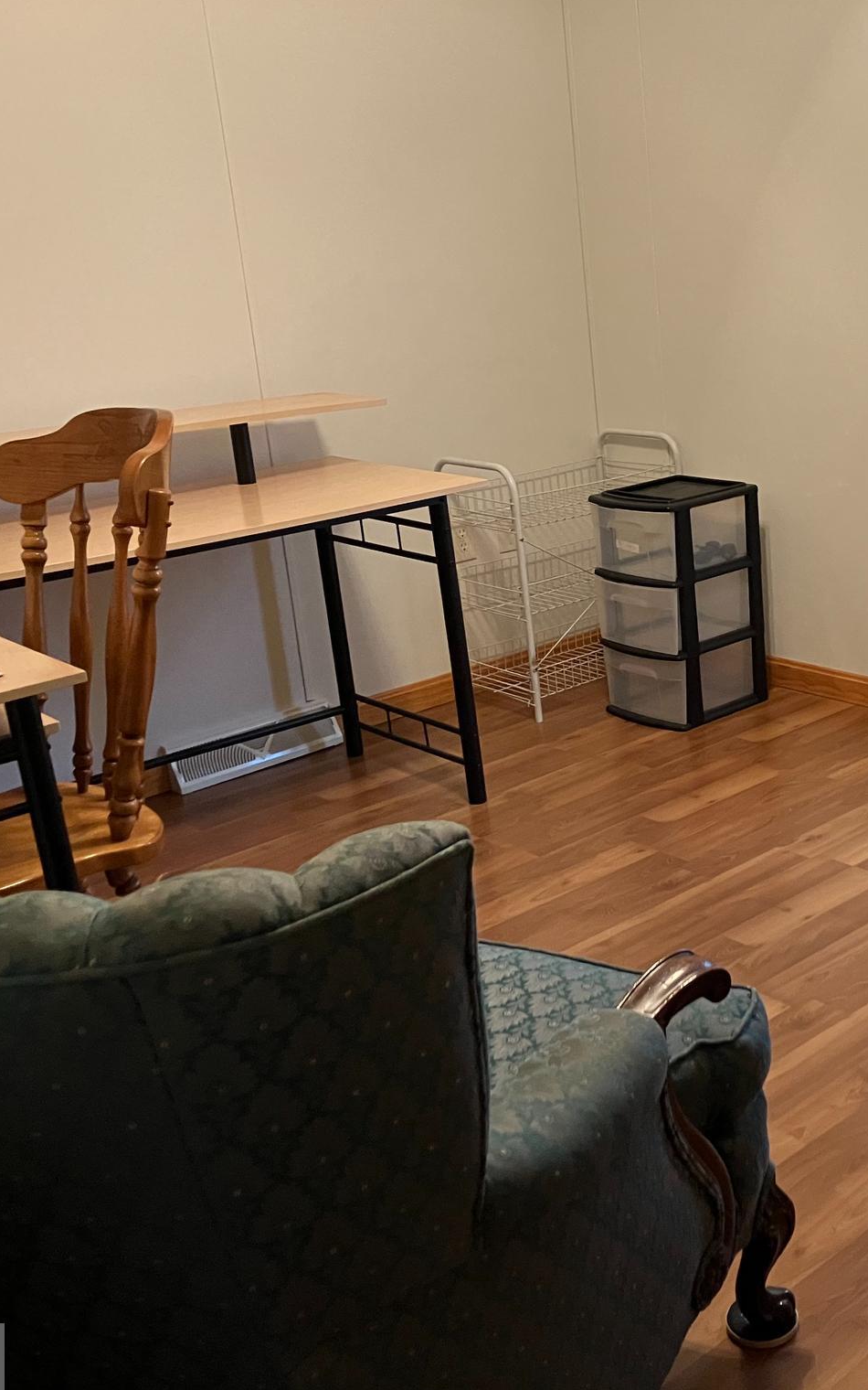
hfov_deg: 31.1
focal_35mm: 40
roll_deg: +3.3
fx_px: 1514
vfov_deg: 49.3
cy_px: 696
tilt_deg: -15.8
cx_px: 712
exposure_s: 1/40
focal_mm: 3.99
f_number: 1.8
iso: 320
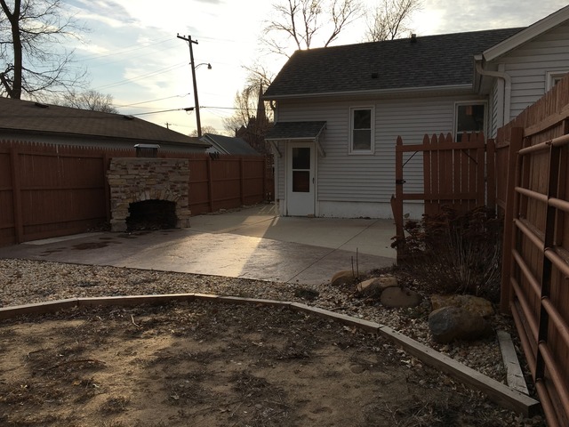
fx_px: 477
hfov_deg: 61.7
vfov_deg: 48.2
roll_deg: -0.8
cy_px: 214
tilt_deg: -3.7
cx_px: 284
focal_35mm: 29
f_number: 2.2
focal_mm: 4.15
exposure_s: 1/1832
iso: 25
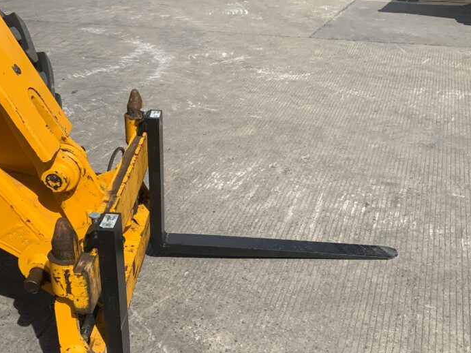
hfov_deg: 43.8
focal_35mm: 43
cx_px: 258
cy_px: 245
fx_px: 585
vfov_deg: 33.2
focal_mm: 3
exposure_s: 1/2959
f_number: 1.8
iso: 20
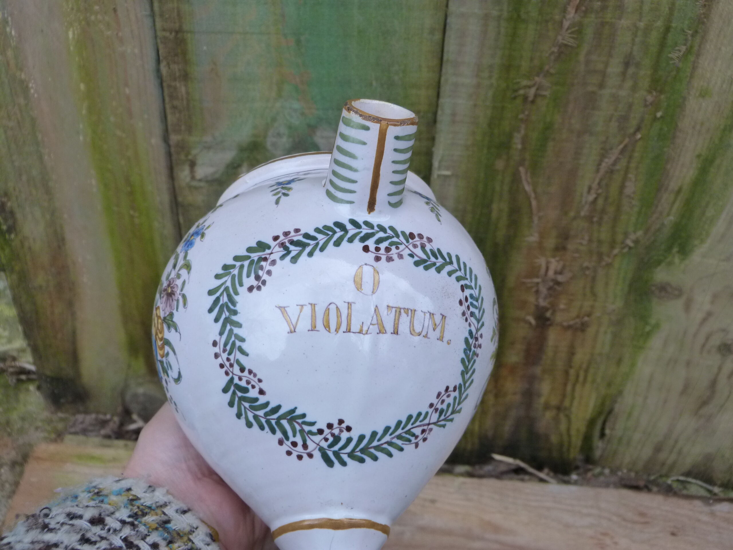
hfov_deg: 47.9
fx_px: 826
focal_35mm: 39
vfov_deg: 36.8
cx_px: 366
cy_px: 275
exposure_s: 1/60
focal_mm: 7
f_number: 3.1
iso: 200
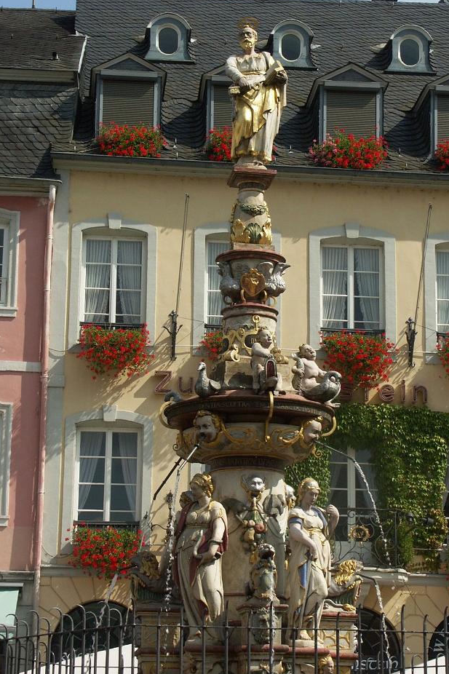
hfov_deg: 14.9
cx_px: 231
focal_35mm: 92
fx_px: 1722
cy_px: 343
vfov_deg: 22.1
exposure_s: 1/320
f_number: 6.3
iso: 64
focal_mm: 20.51
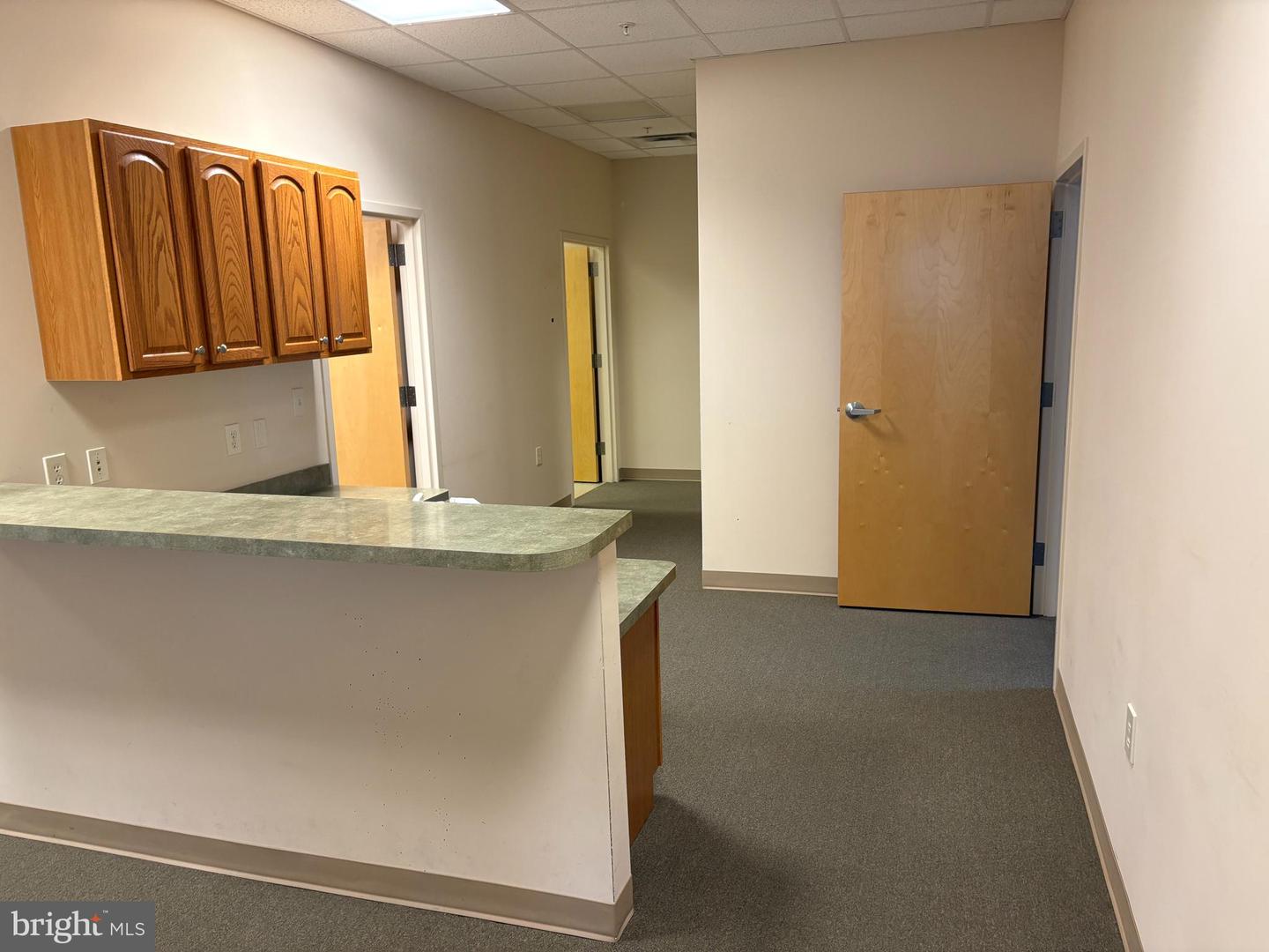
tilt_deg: -9.5
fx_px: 953
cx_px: 634
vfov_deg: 53.1
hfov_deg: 67.3
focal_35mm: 26
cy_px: 476
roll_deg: +1.1
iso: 160
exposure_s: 1/60
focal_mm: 5.96
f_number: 1.6
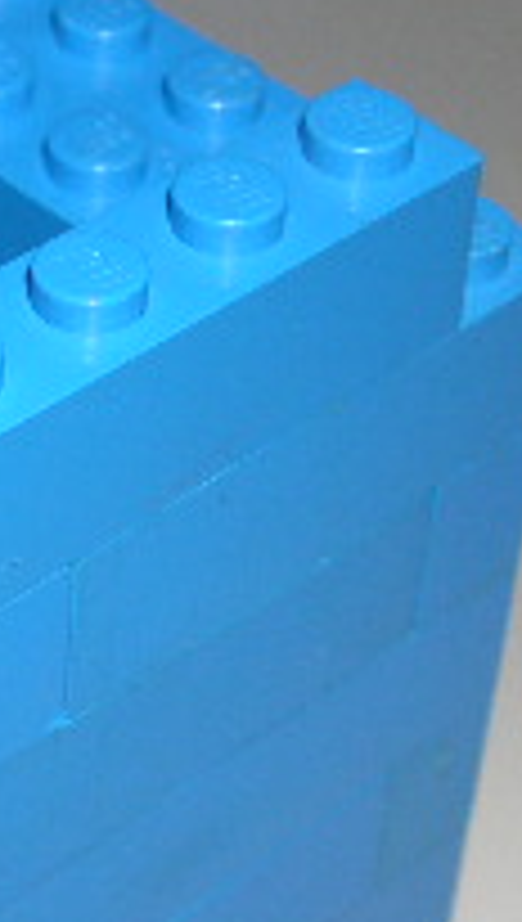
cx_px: -162
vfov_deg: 16.5
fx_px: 3160
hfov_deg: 9.3
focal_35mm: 129
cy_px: 702
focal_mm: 8
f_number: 7.6
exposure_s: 1/60
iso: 100
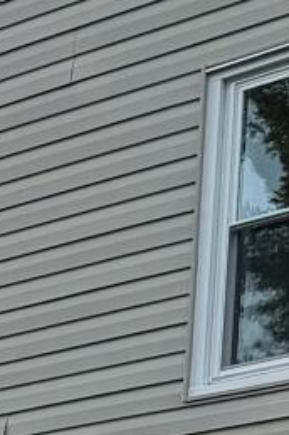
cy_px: 1102
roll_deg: -1.3
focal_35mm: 193
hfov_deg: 6.0
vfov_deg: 9.3
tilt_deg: -3.8
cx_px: -835
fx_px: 2330
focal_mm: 6.76
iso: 80
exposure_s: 1/2232
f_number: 1.78
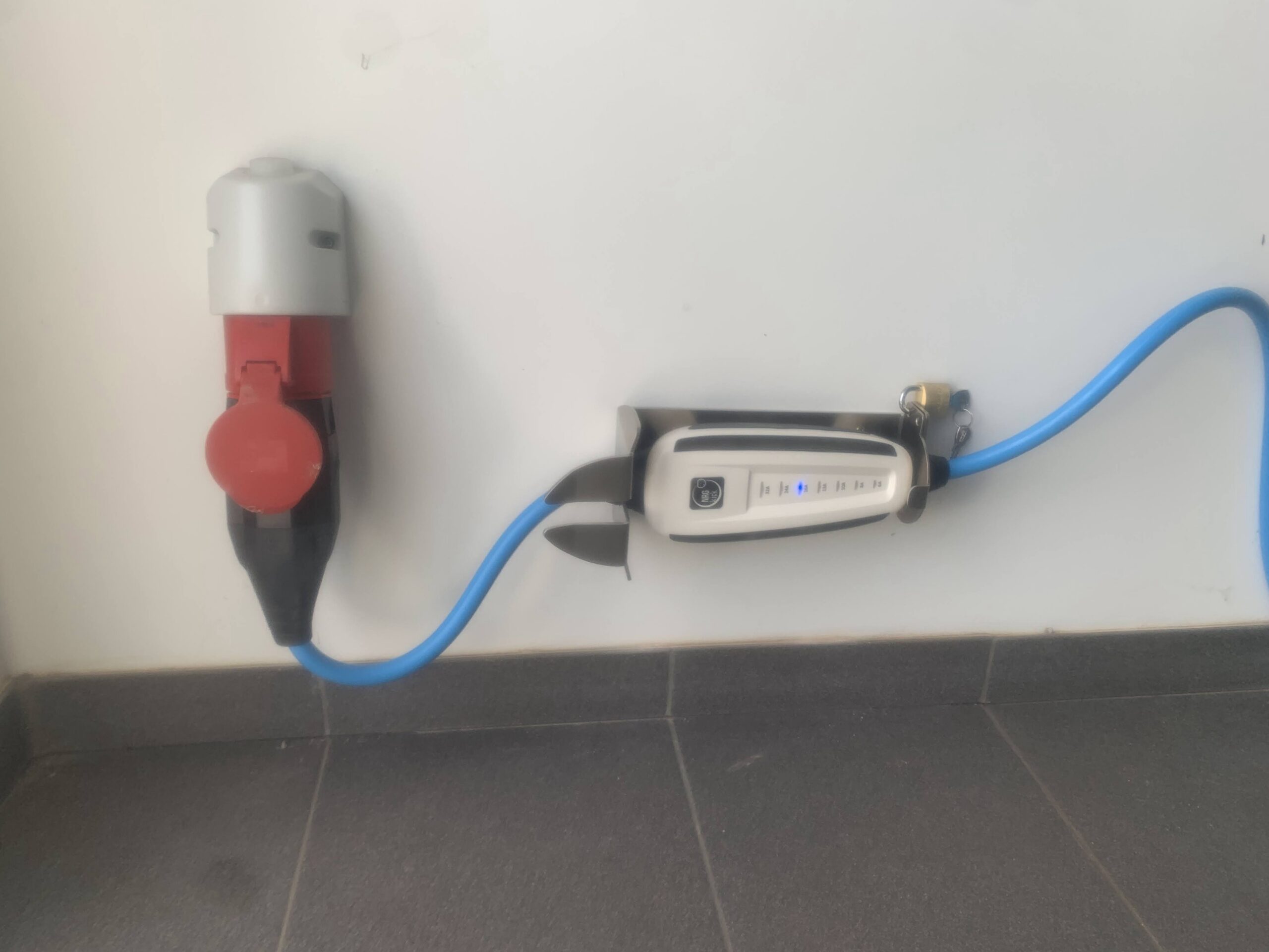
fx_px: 953
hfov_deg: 67.3
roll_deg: -2.3
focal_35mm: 26
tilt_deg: -23.6
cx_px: 634
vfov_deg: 53.1
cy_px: 476
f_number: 1.8
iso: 25
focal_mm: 4.25
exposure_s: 1/356
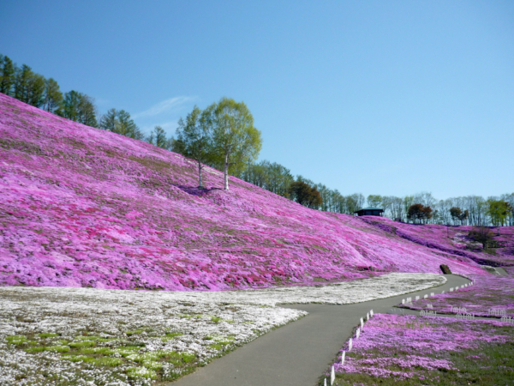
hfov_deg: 55.4
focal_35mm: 33
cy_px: 193
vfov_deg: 42.9
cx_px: 257
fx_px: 490
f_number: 8
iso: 100
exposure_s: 1/200
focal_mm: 5.5
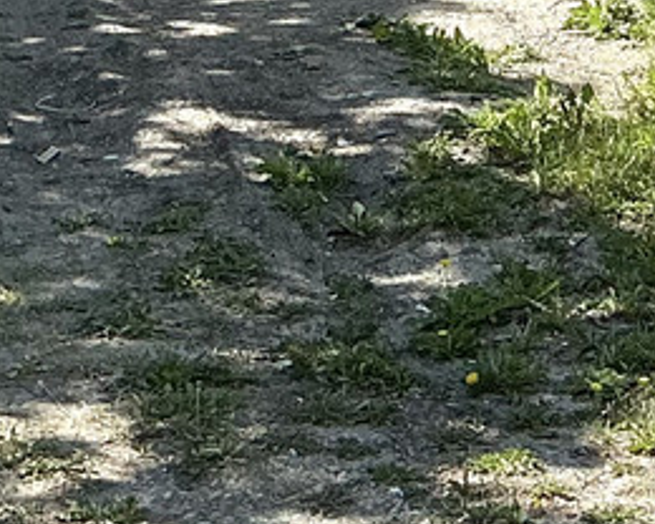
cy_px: -489
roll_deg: -0.6
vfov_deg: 8.8
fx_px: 3237
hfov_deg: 11.5
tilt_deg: -0.4
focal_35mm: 167
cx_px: 557
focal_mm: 3
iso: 25
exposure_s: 1/1144
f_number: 1.8
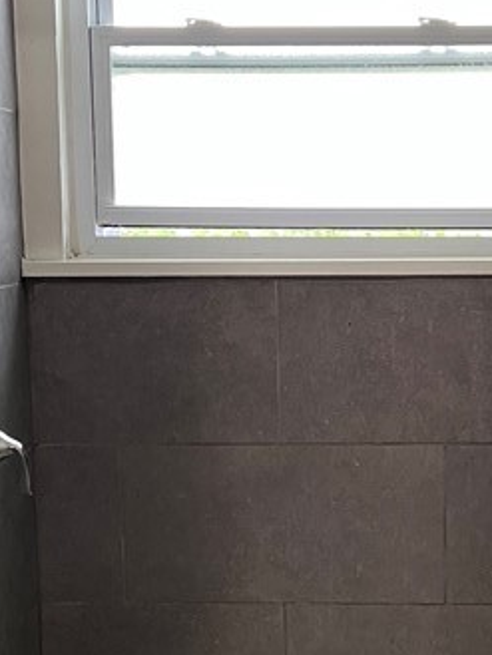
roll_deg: -0.1
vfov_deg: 24.0
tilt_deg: -8.8
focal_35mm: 81
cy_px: 434
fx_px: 1534
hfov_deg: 18.1
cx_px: 349
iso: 125
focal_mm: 5.7
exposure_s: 1/65
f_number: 1.5
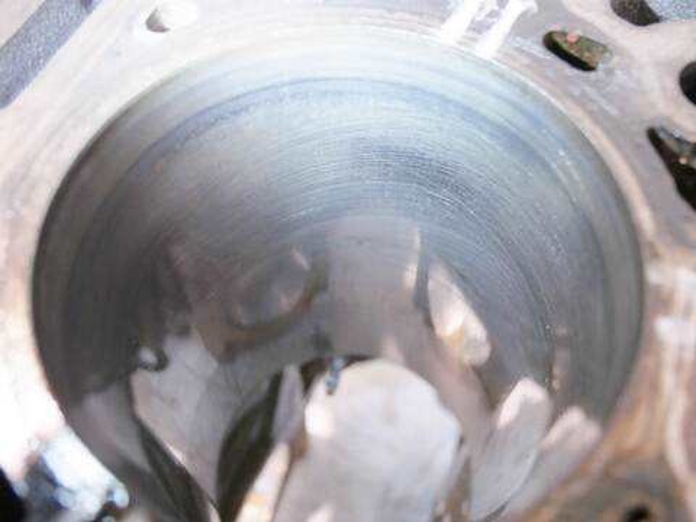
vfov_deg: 44.2
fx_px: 643
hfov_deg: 56.8
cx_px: 348
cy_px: 261
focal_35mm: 32
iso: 1250
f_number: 4
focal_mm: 16
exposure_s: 1/60
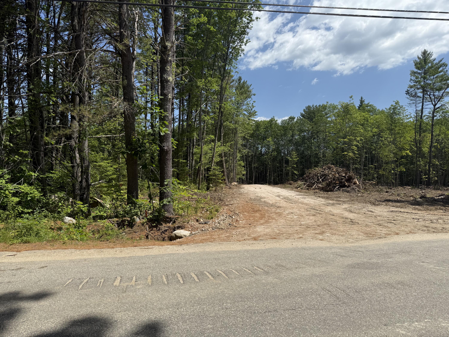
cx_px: 224
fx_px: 311
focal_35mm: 24
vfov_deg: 56.8
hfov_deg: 71.6
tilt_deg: -0.1
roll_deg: -1.2
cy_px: 168
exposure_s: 1/5714
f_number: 1.78
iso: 80
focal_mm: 6.76
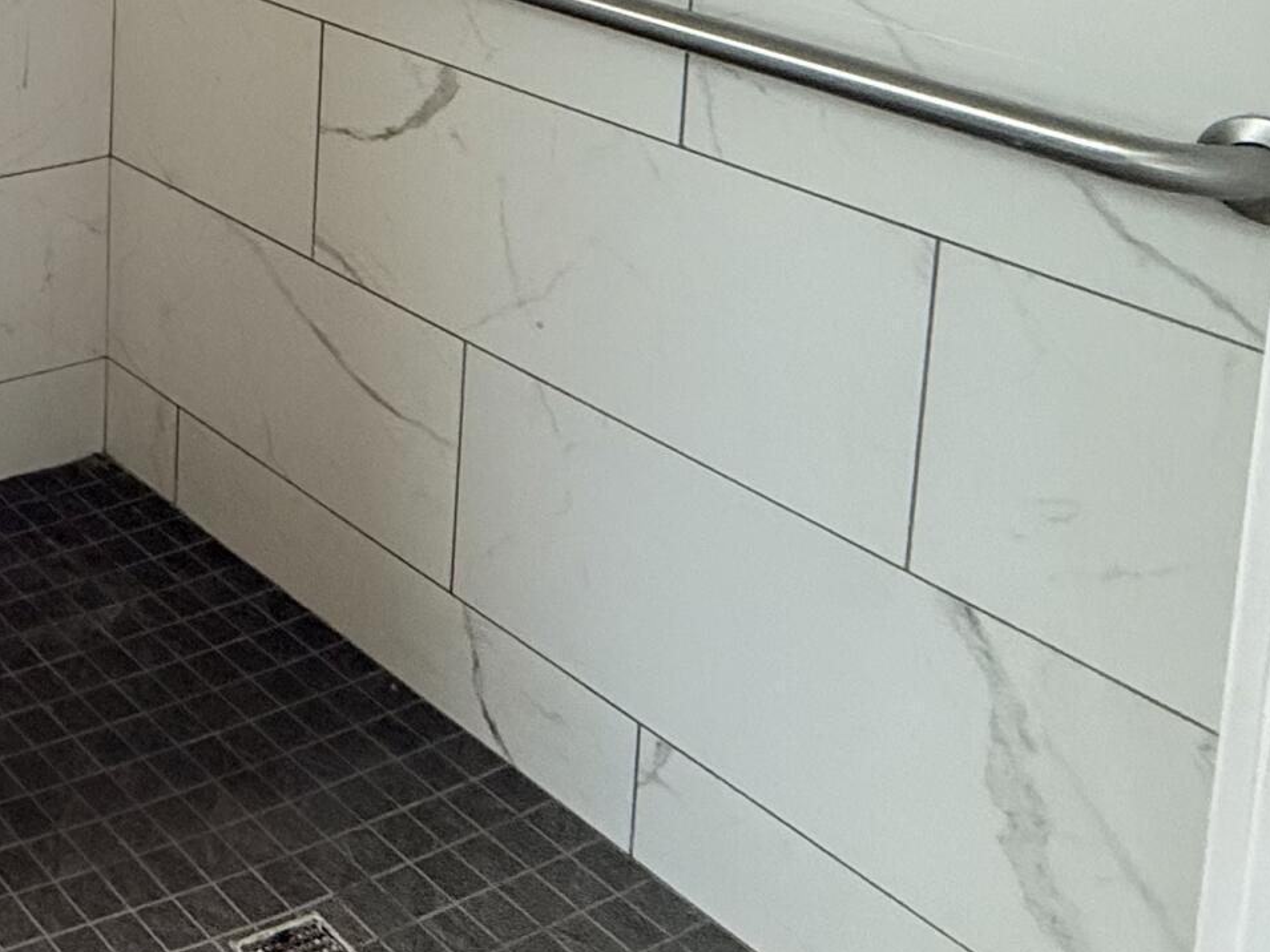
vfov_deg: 27.3
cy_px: -302
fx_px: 1614
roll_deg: +1.5
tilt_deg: -6.2
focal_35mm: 44
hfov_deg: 29.1
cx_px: -581
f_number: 2.2
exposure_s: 1/99
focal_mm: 2.22
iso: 200
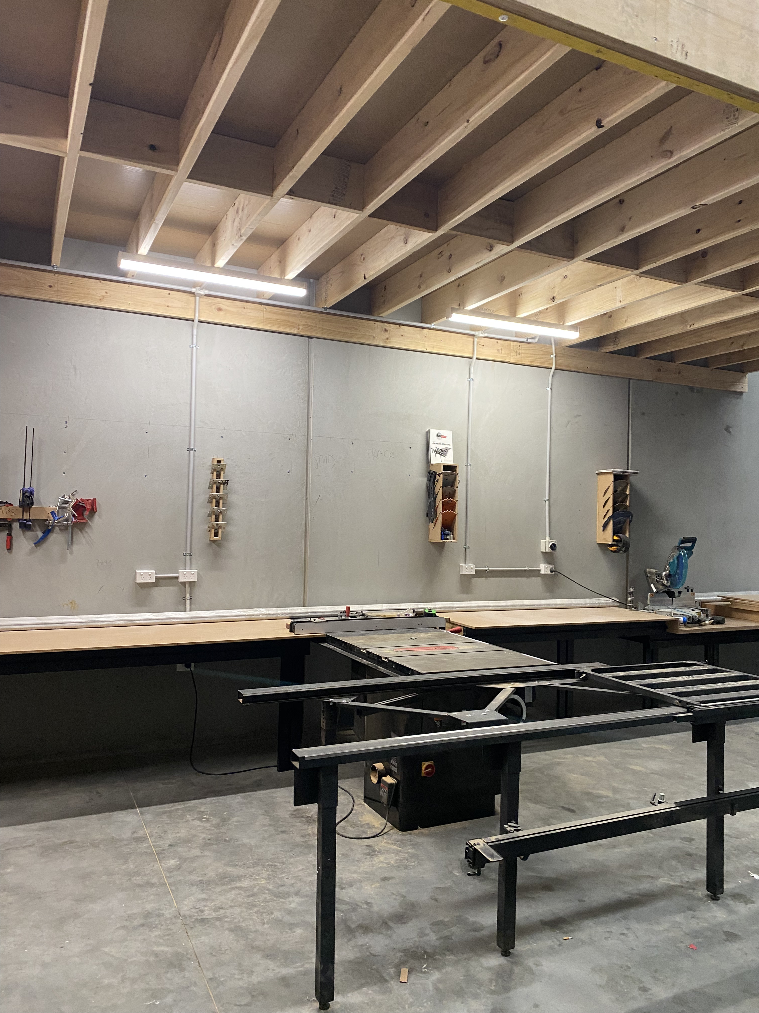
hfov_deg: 53.1
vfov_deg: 67.3
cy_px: 506
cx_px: 380
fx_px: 760
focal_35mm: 26
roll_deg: -1.8
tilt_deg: +1.7
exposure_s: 1/60
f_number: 1.8
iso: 160
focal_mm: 4.25
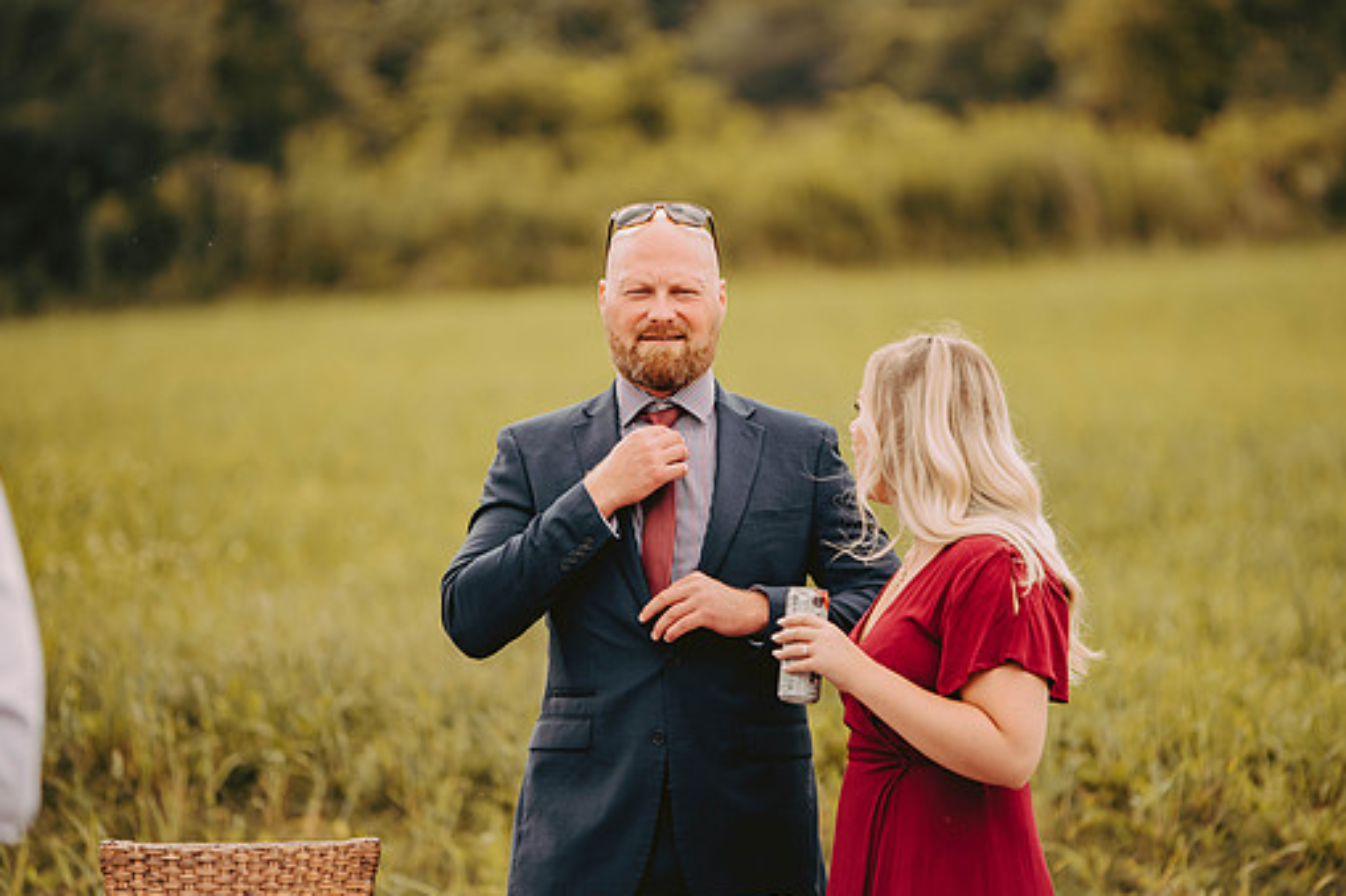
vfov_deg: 6.0
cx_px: 656
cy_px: 482
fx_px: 8521
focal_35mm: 228
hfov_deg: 9.0
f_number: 2.8
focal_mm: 200
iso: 200
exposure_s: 1/640
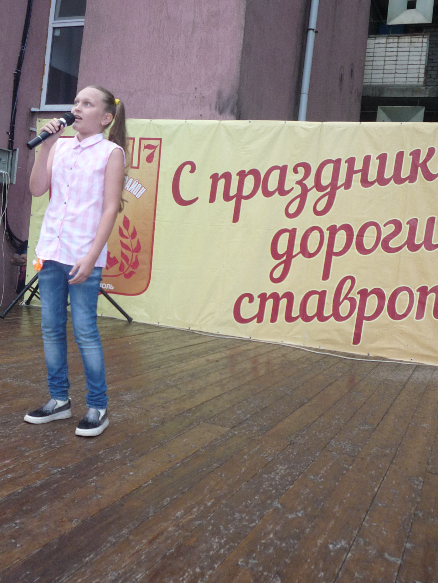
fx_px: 658
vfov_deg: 47.8
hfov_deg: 36.7
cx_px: 181
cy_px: 272
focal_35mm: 39
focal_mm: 5.2
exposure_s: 1/30
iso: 125
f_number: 3.3
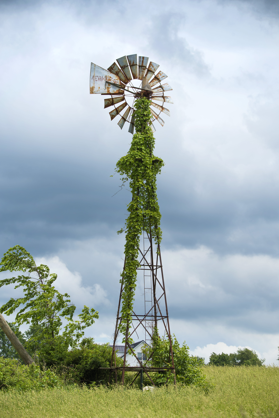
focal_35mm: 150
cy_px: 209
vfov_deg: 13.7
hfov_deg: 9.2
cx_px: 140
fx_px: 1742
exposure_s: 1/400
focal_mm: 150
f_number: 7.1
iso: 64
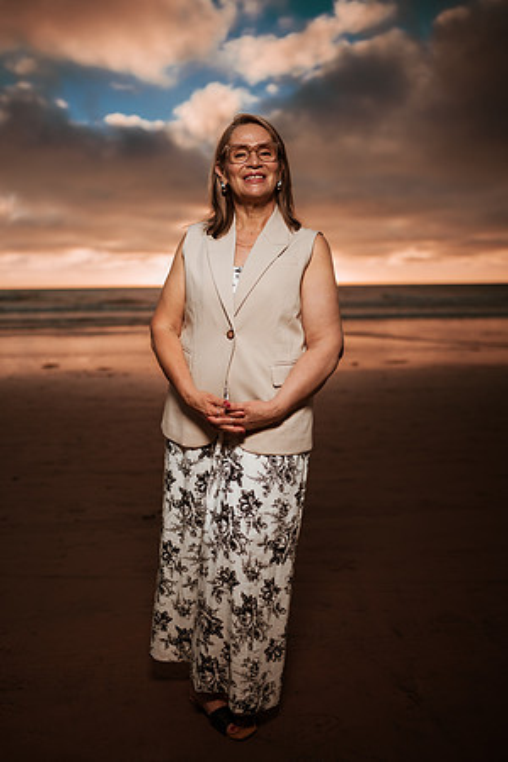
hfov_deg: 37.9
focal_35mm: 35
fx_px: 741
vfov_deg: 54.4
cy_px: 381
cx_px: 254
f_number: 1.8
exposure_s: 1/4000
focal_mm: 35
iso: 50
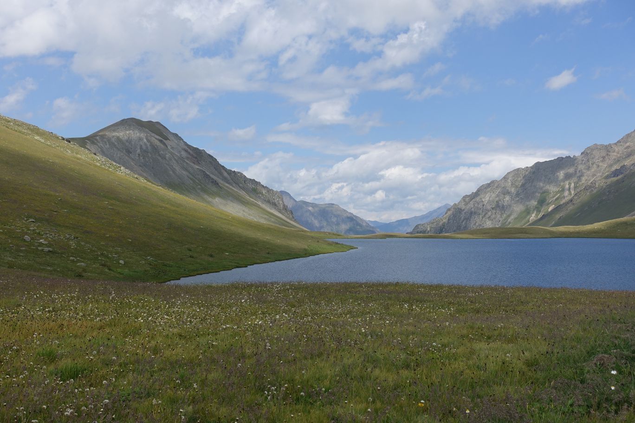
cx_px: 318
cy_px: 212
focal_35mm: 44
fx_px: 776
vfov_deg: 30.5
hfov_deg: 44.5
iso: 125
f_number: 5.6
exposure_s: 1/640
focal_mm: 16.17
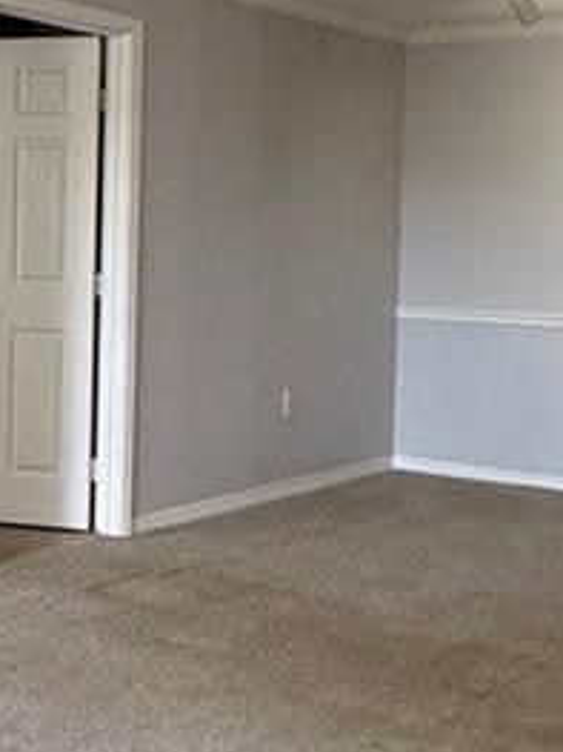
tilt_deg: -0.4
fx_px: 1389
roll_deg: -1.9
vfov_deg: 30.1
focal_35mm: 64
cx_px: 91
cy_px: 272
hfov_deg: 22.5
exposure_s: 1/120
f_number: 2.2
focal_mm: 2.22
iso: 500
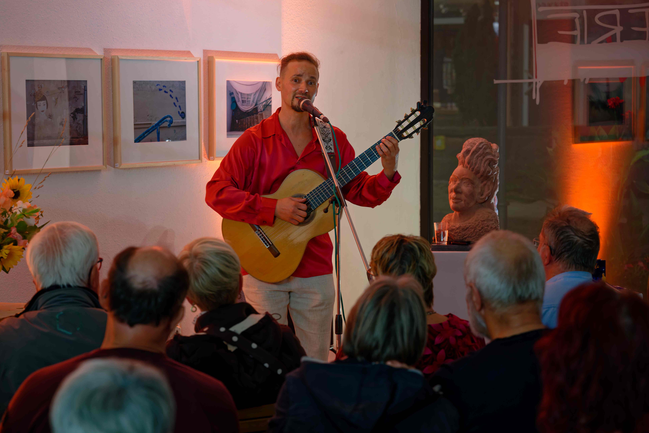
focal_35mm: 88
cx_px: 254
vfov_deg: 15.5
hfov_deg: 23.1
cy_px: 250
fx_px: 1586
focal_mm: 70
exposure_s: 1/50
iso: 1600
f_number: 4
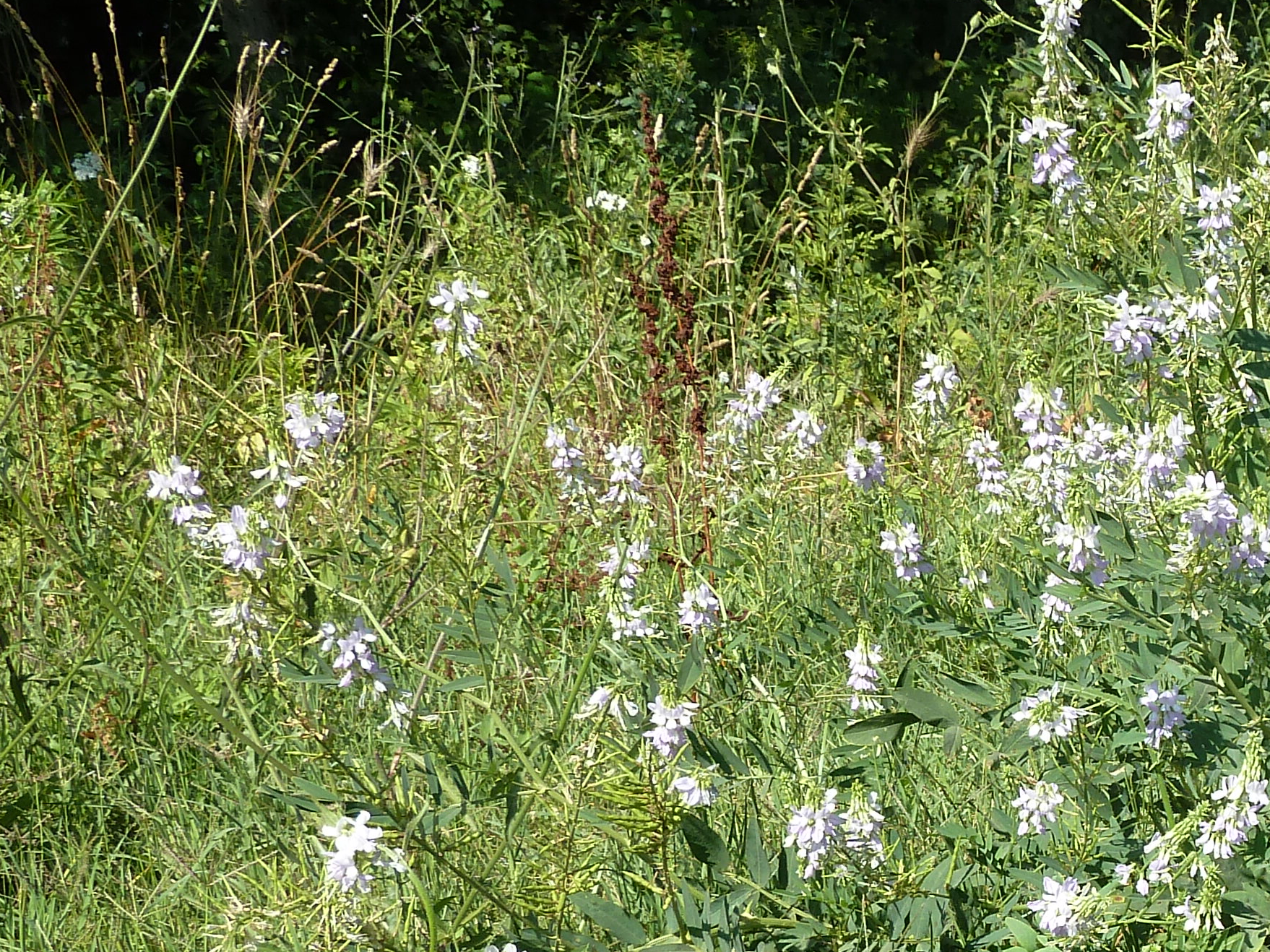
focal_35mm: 66
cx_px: 1253
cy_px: 774
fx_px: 2421
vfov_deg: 21.9
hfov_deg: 27.8
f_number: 4
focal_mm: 4.7
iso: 80
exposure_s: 1/400
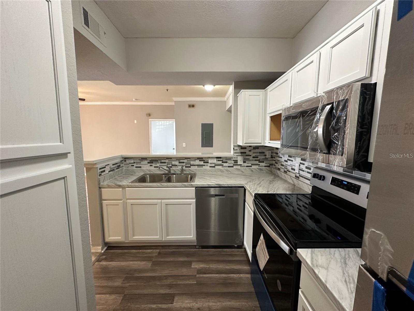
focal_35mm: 14
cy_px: 156
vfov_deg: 85.7
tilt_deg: -6.4
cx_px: 207
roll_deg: -0.3
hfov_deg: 102.1
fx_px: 167
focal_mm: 2.22
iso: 250
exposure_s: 1/60
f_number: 2.2
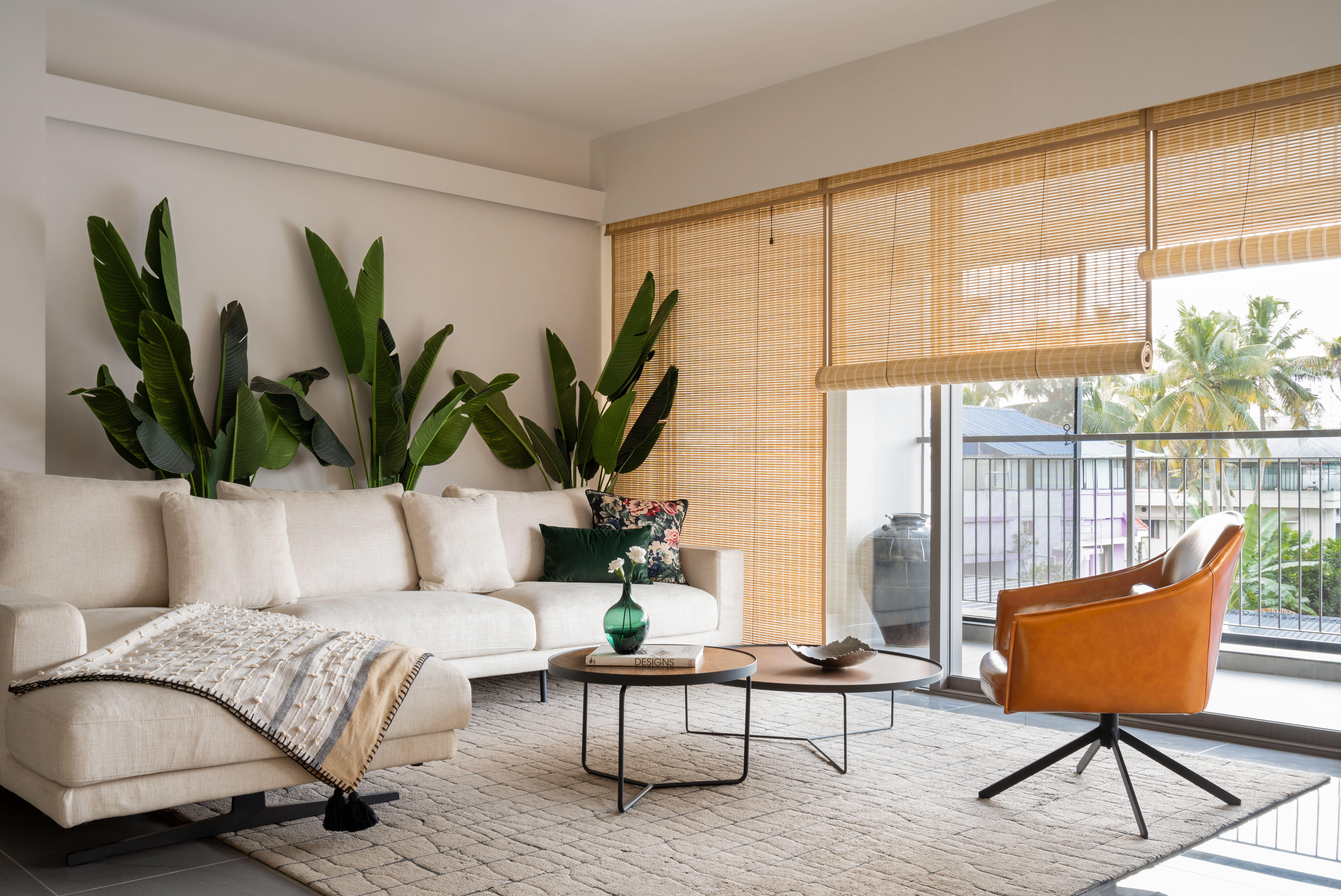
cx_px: 670
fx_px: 1211
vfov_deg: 40.6
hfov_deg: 57.9
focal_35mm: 32
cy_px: 448
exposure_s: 2
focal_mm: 32.5
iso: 200
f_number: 11
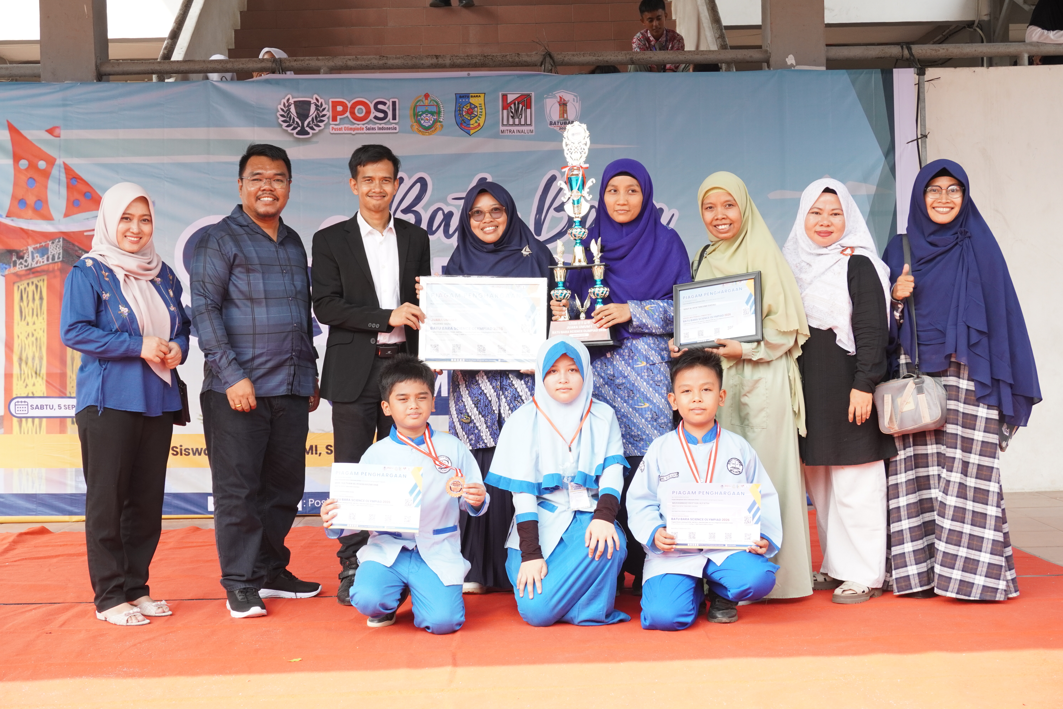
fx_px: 1506
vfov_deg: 26.5
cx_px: 532
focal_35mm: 51
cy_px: 354
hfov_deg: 38.9
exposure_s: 1/320
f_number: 7.1
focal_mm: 34
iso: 640
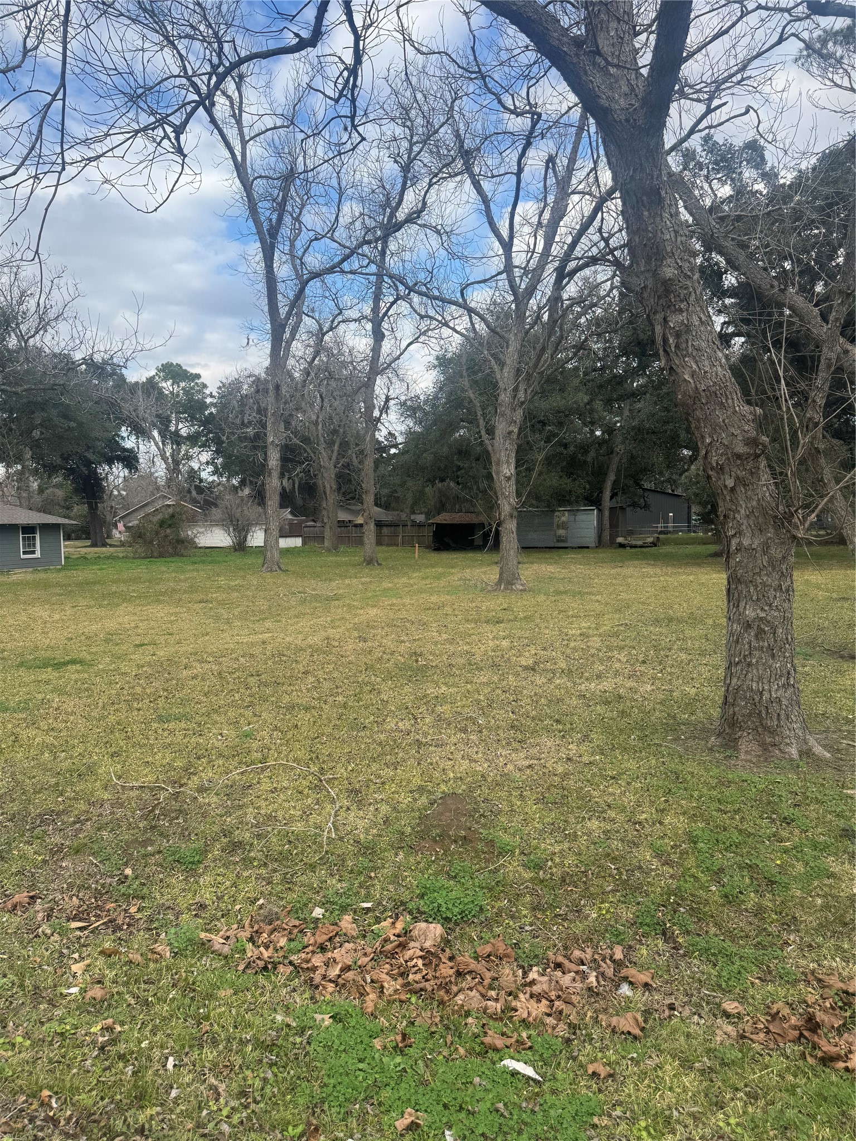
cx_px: 428
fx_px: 791
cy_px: 570
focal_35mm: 24
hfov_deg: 56.8
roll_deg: +1.3
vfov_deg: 71.6
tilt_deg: -4.9
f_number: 1.78
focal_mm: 6.76
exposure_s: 1/1524
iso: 80
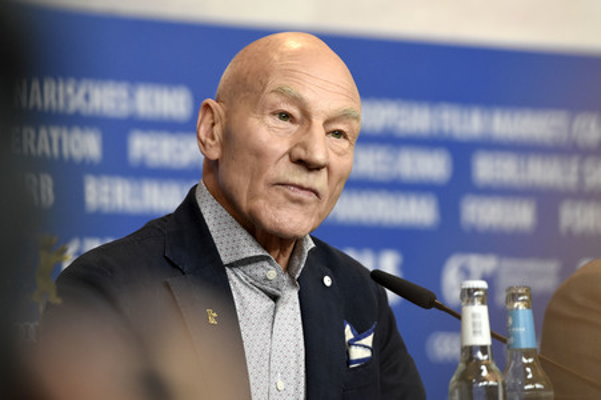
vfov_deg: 4.6
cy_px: 200
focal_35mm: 300
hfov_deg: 6.9
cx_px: 300
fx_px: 5005
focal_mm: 200
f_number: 3.5
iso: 1250
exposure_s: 1/400
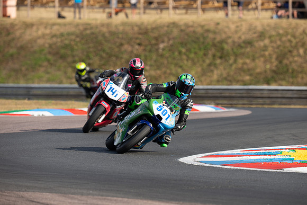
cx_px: 154
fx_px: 3412
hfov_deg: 5.2
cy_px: 102
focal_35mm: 400
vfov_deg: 3.4
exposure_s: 1/500
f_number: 5.6
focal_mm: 400
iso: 100
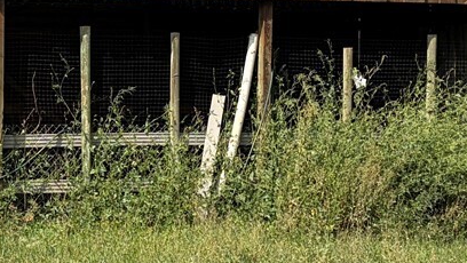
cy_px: 95
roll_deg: +0.1
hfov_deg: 18.8
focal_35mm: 111
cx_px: 15
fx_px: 1375
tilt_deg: -0.6
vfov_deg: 10.9
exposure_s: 1/3831
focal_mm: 5.96
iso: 50
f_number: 1.6
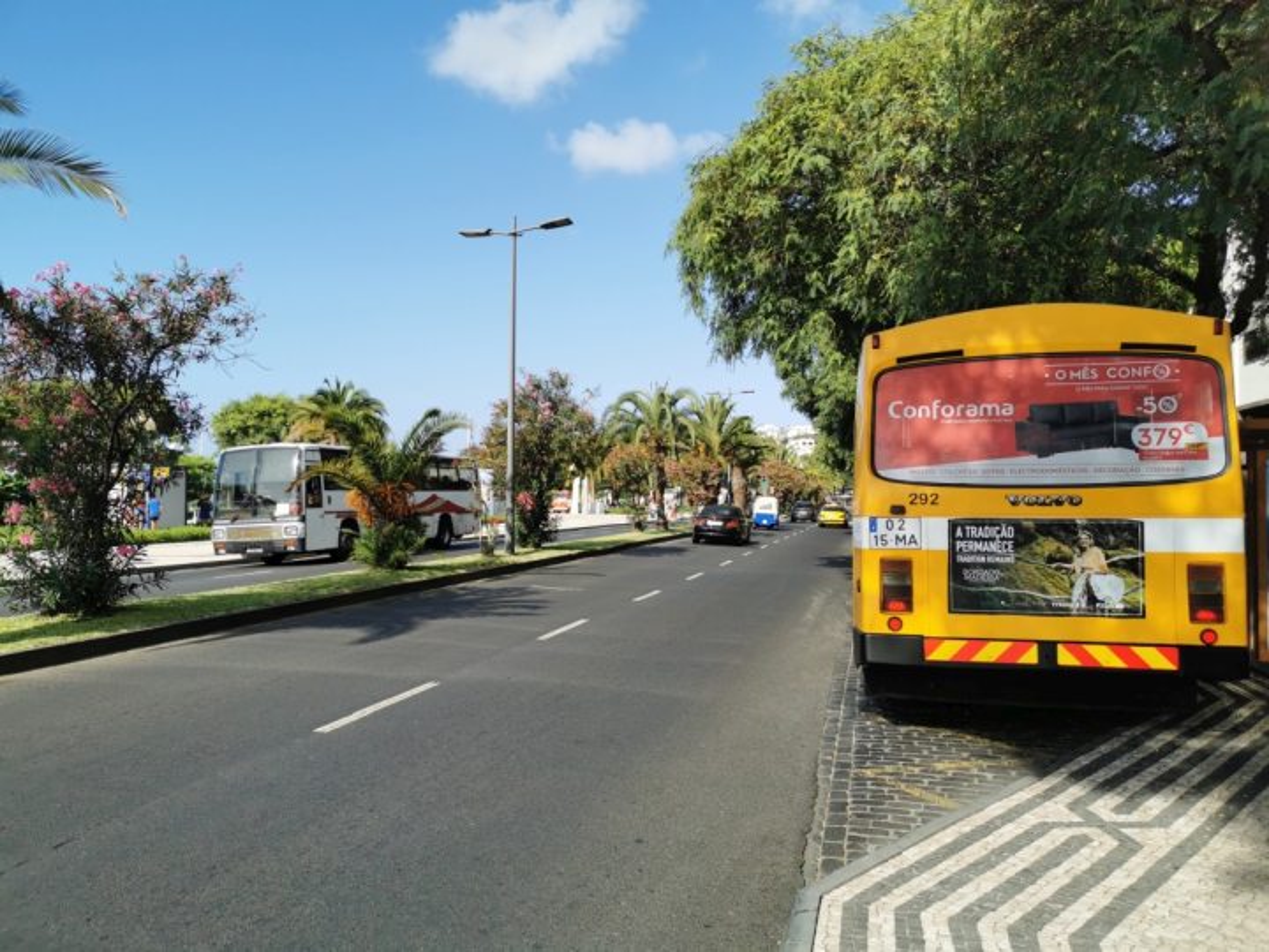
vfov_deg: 51.4
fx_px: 990
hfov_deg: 65.3
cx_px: 634
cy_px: 476
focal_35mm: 27
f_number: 1.8
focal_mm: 5.58
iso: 50
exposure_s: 1/2132
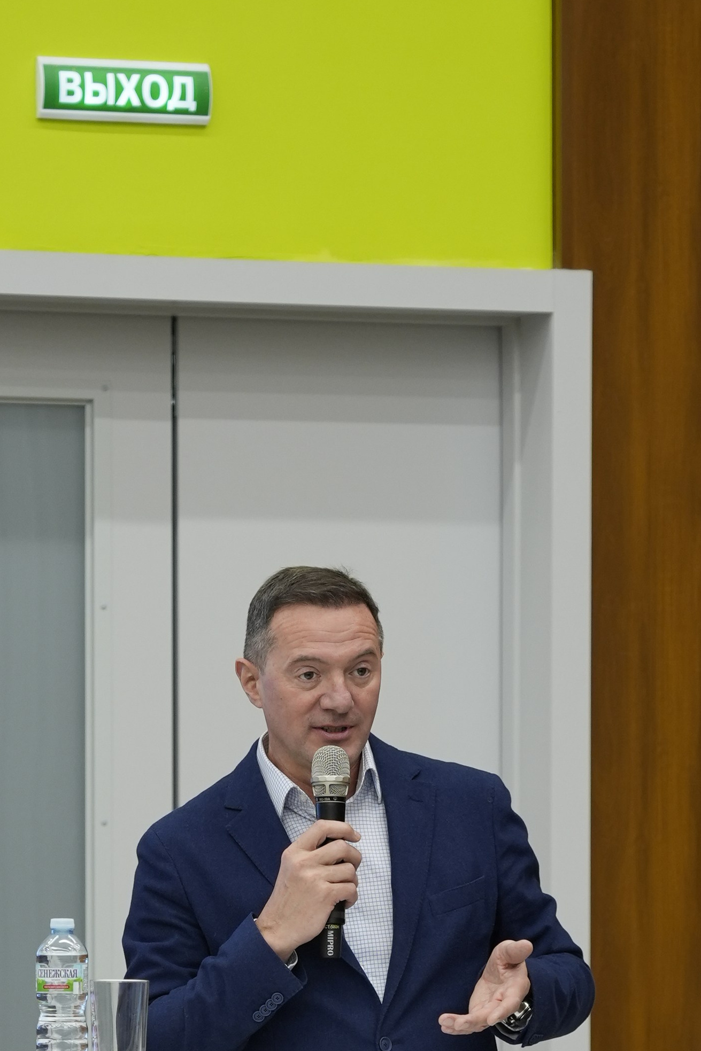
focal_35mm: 205
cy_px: 996
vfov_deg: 10.0
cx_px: 297
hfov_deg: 6.7
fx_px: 5988
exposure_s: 1/250
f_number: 2.8
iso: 640
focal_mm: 70
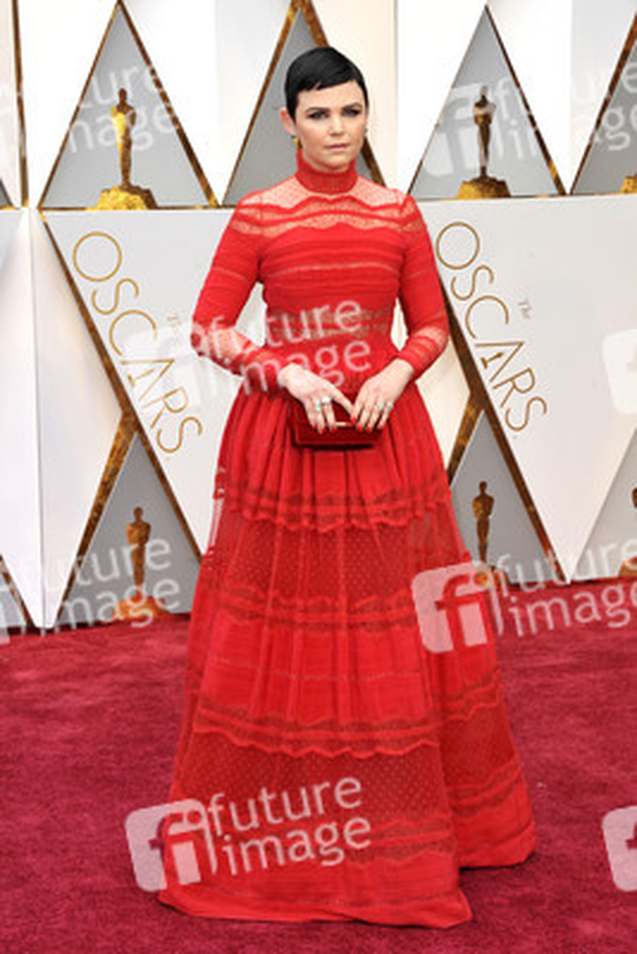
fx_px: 2068
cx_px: 318
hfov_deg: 17.5
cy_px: 477
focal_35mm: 78
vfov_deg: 26.0
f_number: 8
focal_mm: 78
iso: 1000
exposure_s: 1/250
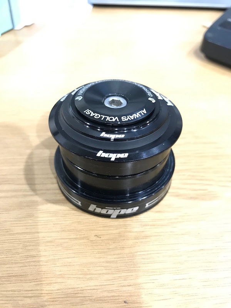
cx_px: 116
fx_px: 249
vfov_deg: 63.4
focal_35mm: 28
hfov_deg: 49.7
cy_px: 154
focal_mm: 3.99
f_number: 1.8
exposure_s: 1/14
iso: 100
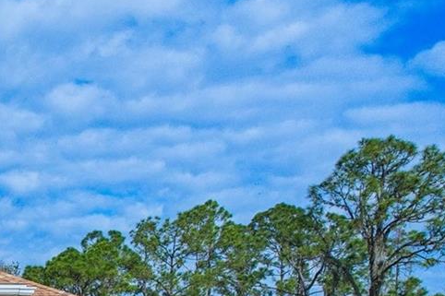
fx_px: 902
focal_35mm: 73
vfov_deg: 17.1
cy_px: 427
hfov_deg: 22.4
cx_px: -237
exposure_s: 1/5000
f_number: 2.8
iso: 150
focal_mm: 8.4
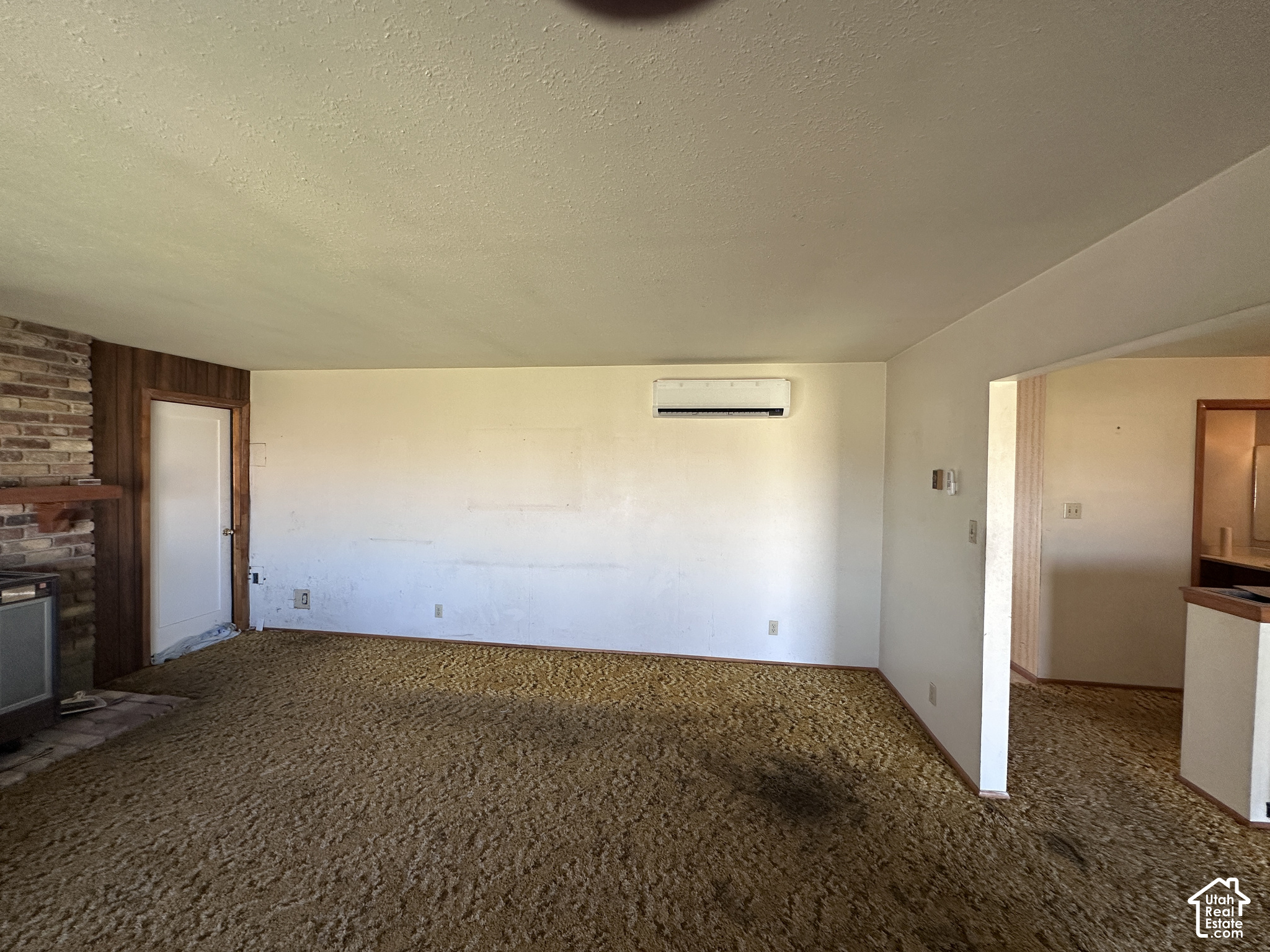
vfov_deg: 85.7
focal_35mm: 14
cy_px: 476
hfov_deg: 102.1
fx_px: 514
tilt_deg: -1.6
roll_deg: -0.6
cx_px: 635
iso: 125
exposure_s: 1/99
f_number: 2.2
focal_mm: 2.22
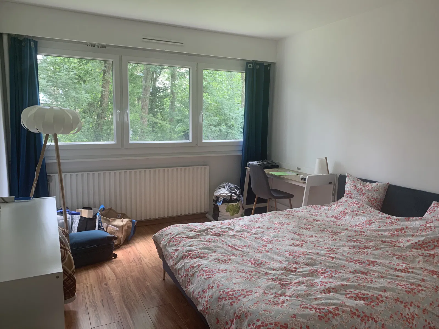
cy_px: 164
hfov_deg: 67.3
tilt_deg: -8.7
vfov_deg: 53.1
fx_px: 330
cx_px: 220
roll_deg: -0.9
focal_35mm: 26
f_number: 1.8
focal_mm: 4.25
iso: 100
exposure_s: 1/101
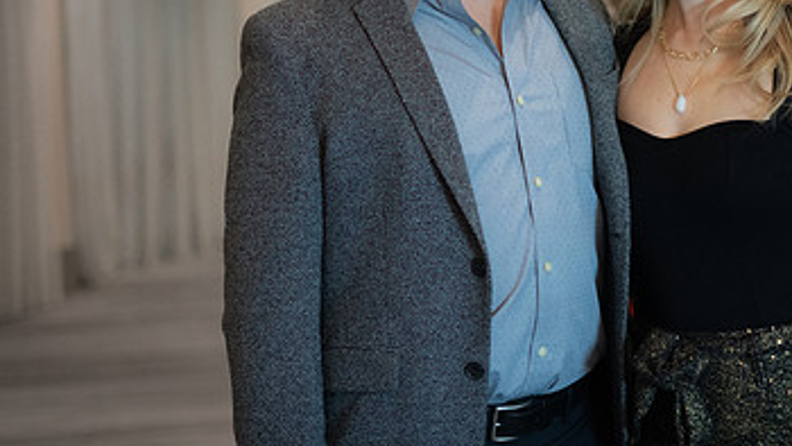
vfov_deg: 13.7
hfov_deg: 23.9
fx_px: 1848
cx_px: 595
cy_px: 105
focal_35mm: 88
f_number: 1.8
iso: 1600
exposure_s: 1/320
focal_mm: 50
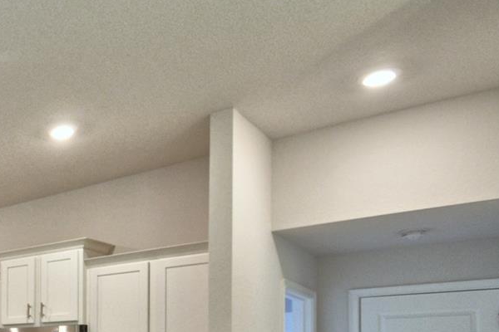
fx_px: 554
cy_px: 359
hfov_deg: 34.8
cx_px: -142
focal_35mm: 40
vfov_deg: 30.2
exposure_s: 1/60
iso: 400
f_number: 4.5
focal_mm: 10
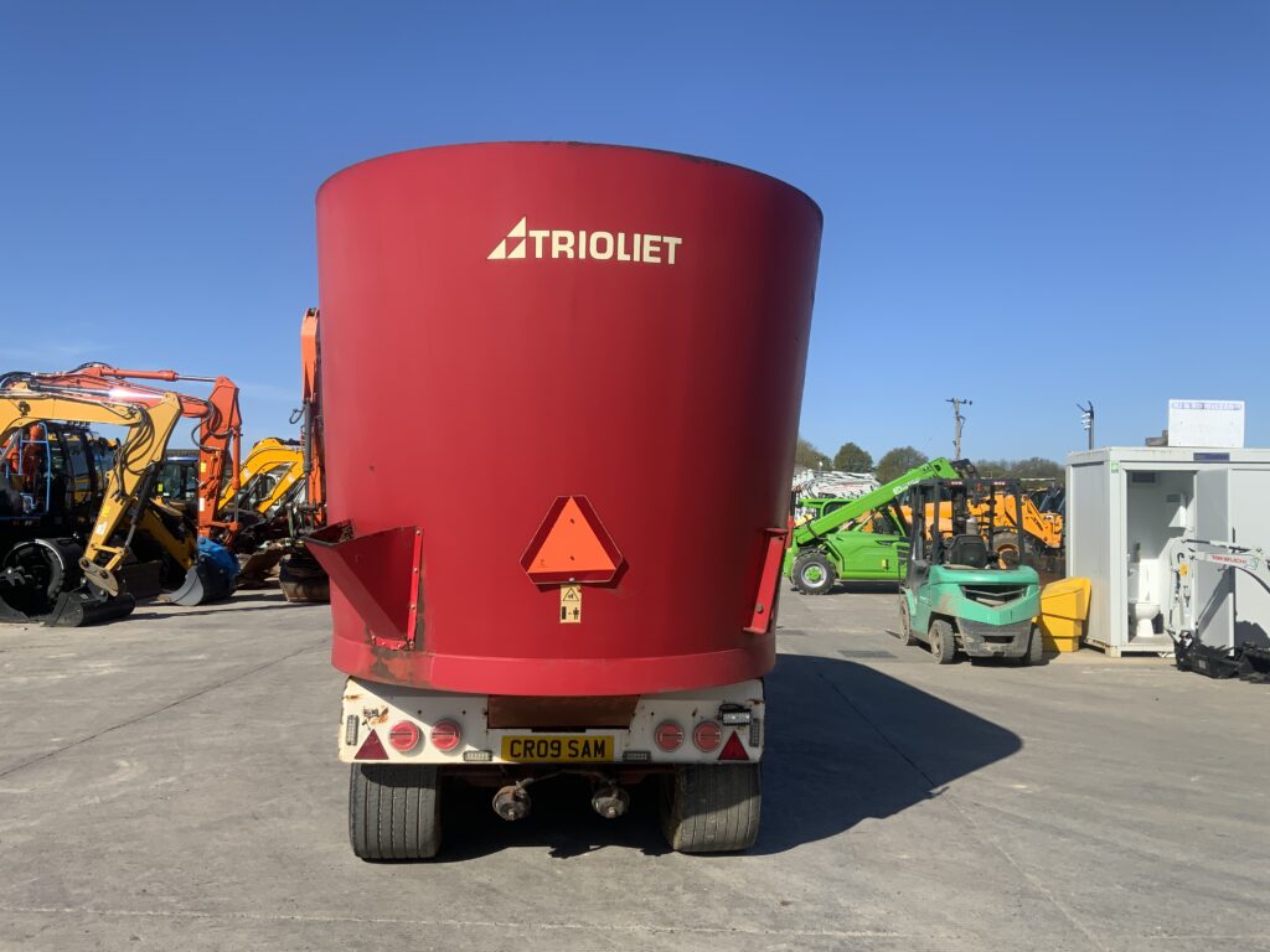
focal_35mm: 29
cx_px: 635
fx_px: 1064
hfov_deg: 61.7
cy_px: 476
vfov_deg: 48.2
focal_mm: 3
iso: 16
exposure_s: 1/1848
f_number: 1.8
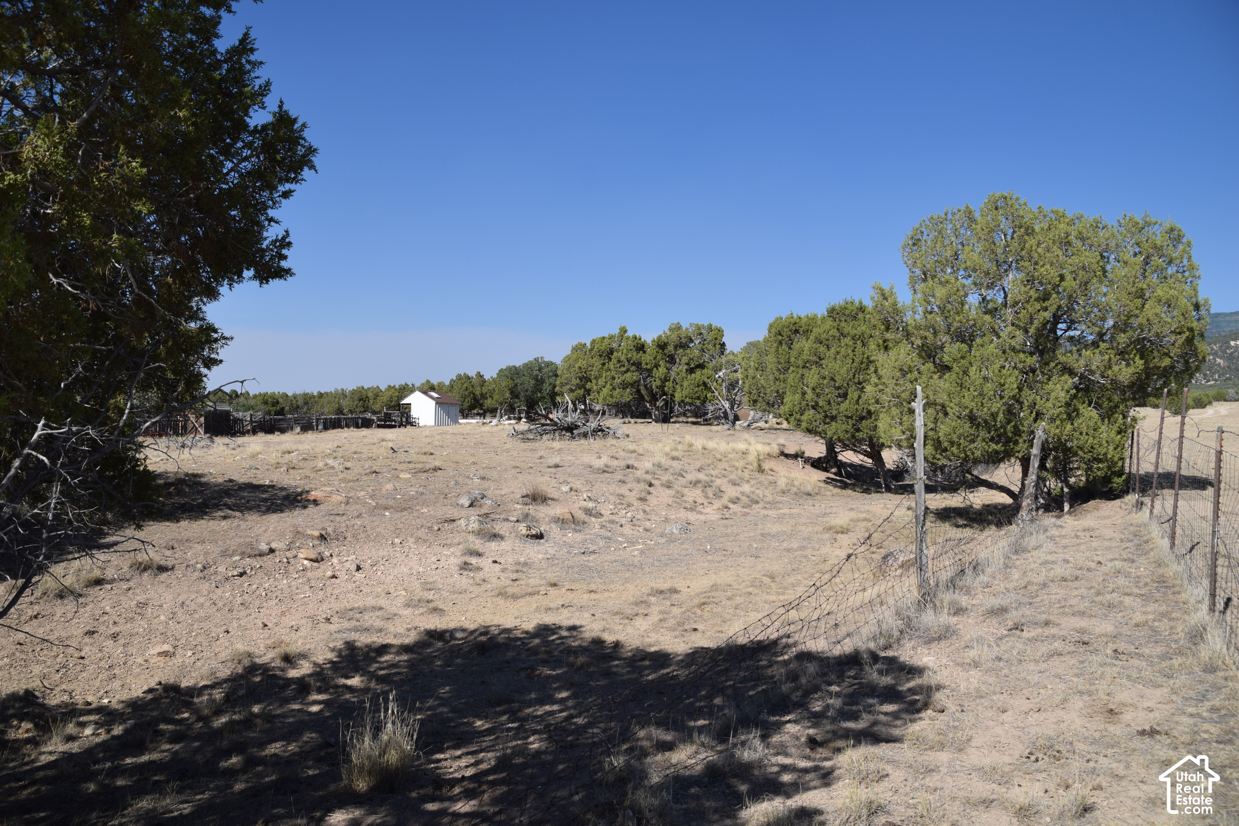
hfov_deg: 67.4
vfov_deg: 47.9
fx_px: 929
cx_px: 620
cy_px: 413
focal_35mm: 27
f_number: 8
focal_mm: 18
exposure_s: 1/250
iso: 100
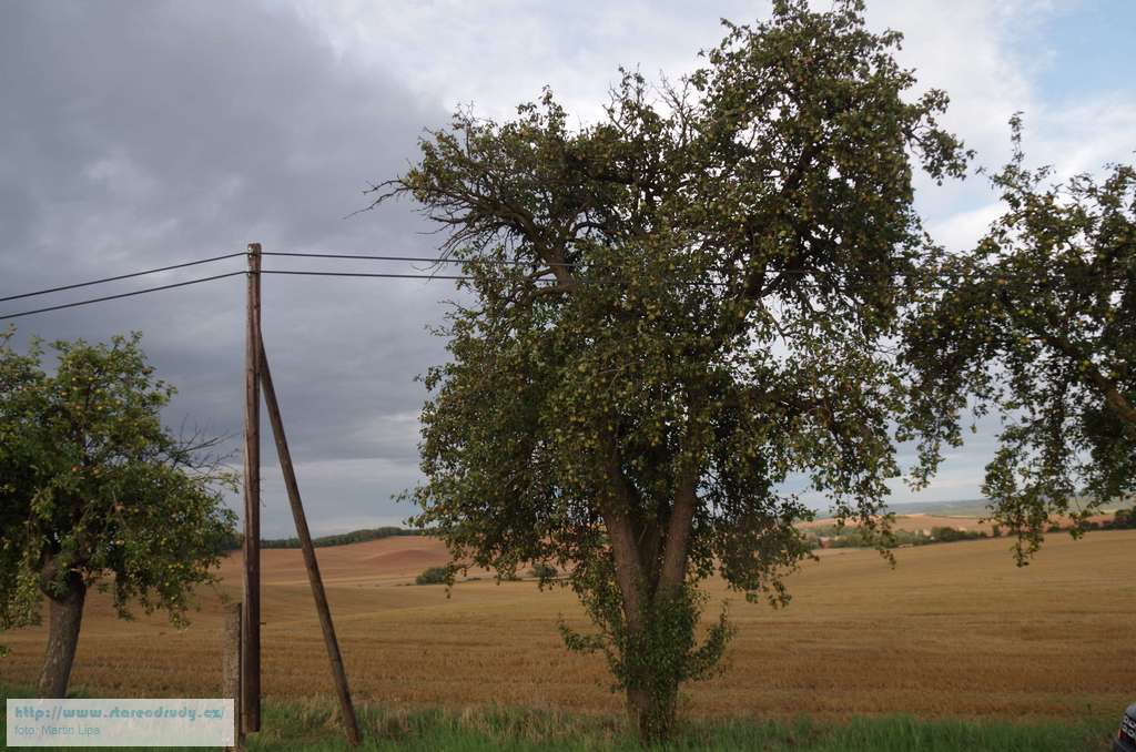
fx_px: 976
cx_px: 568
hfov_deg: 60.4
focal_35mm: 31
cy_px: 376
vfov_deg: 42.1
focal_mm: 21
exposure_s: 1/160
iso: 400
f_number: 6.3
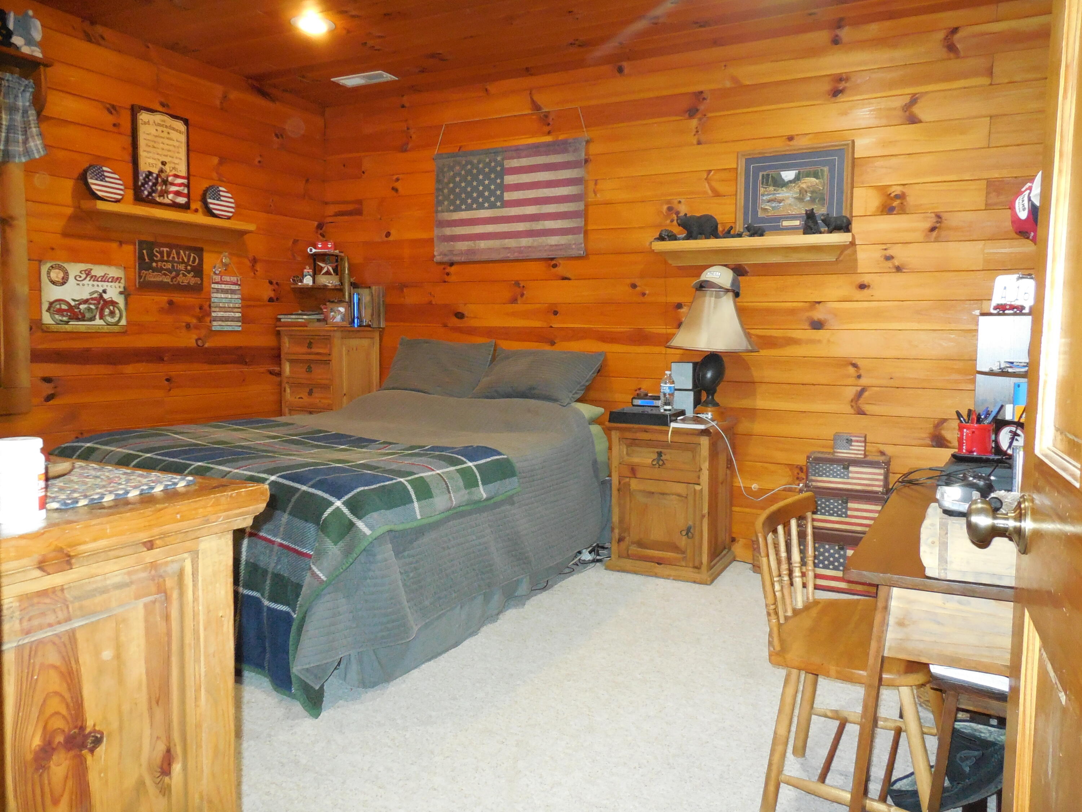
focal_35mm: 25
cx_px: 541
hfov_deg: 69.4
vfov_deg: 54.9
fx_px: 781
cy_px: 406
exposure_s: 1/25
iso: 900
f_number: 3.1
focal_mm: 4.5
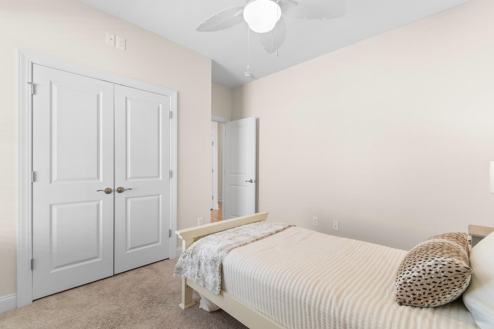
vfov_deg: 77.3
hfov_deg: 100.4
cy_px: 164
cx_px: 247
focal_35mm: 15
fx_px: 206
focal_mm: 10
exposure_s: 1/8
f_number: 4.5
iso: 100
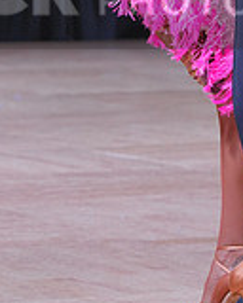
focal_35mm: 378
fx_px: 3398
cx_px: 214
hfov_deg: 4.1
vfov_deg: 5.1
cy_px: -13
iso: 2000
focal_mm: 111
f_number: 5.6
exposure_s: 1/400
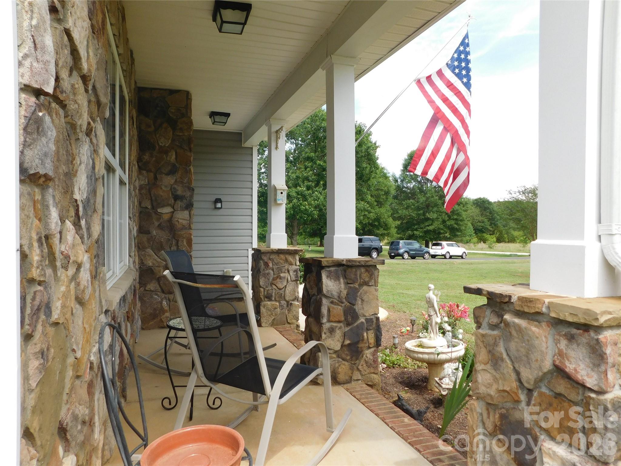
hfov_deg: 71.6
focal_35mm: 24
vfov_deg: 56.8
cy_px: 233
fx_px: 431
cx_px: 310
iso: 125
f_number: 3
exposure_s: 1/640
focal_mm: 4.1
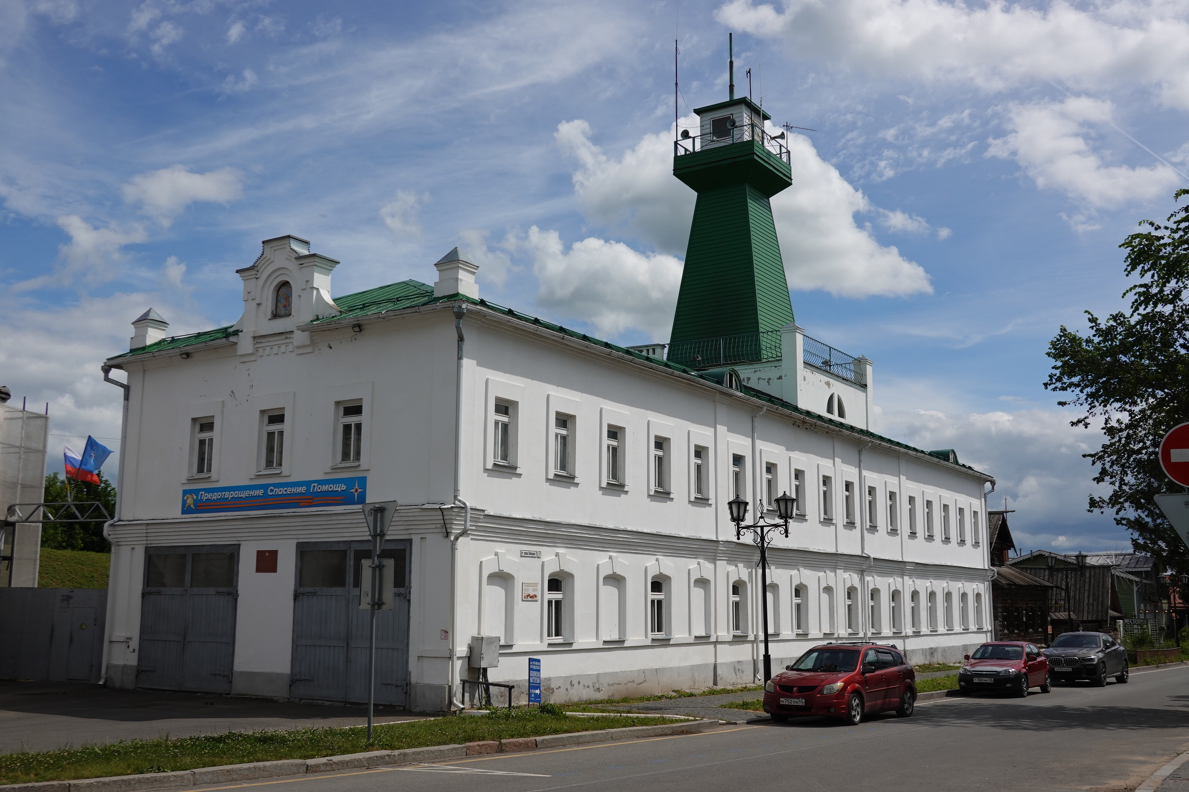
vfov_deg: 35.9
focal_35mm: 37
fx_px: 1222
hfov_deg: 51.9
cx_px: 594
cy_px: 396
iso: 100
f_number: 5.6
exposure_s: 1/1000
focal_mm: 13.84
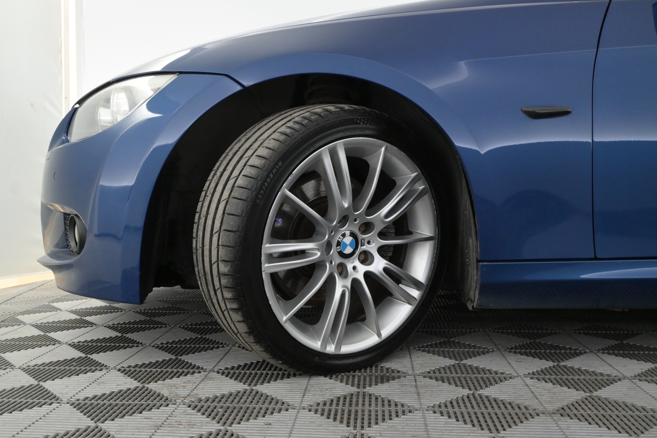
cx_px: 328
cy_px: 219
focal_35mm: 34
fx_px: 630
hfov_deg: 55.1
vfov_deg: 38.4
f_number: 6.3
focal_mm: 23
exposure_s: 1/60
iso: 2500
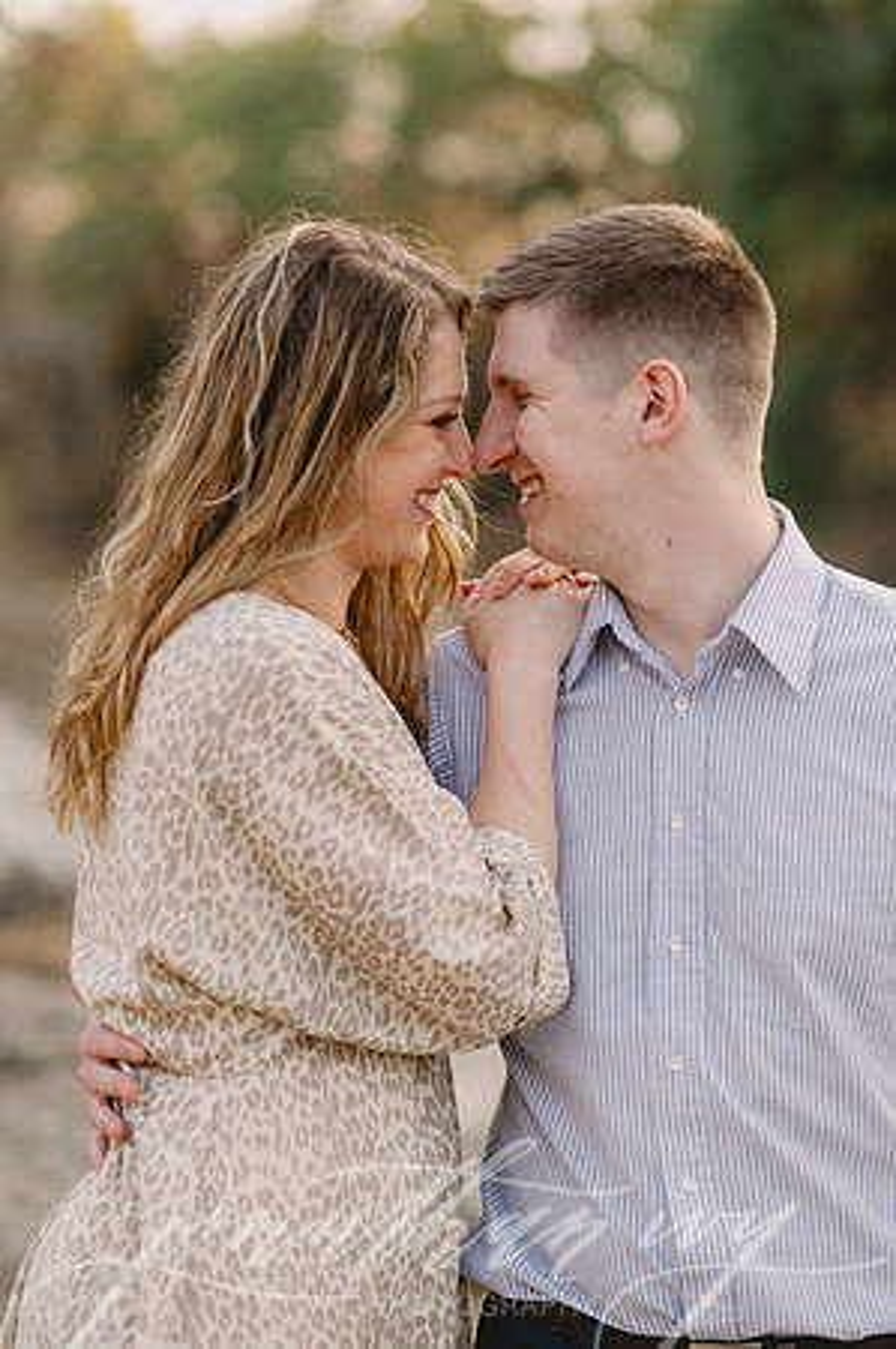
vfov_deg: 23.9
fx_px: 3180
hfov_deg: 16.0
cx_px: 448
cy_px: 674
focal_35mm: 85
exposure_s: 1/250
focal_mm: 85
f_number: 2
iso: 100
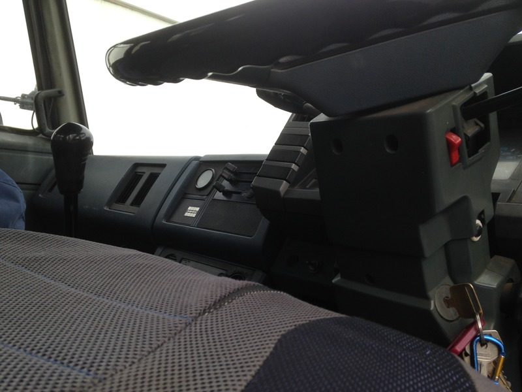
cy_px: 196
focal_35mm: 33
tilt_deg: -1.7
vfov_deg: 42.9
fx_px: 498
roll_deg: -2.7
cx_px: 261
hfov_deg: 55.4
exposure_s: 1/212
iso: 50
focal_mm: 4.12
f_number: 2.4
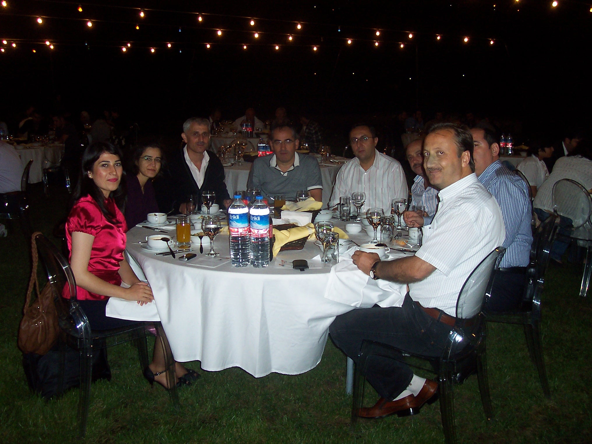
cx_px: 296
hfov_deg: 50.1
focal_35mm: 37
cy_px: 222
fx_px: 633
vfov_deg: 38.7
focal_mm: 5.6
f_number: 2.8
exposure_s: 1/60
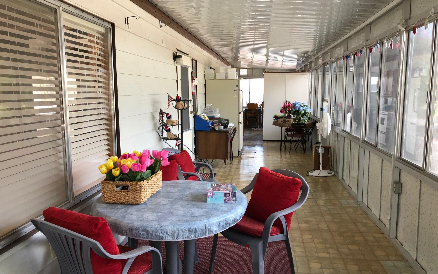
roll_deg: -0.2
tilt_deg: -7.4
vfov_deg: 41.8
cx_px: 220
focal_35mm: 30
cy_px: 142
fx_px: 358
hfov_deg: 62.9
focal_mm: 3.99
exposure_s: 1/24
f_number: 1.8
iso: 40
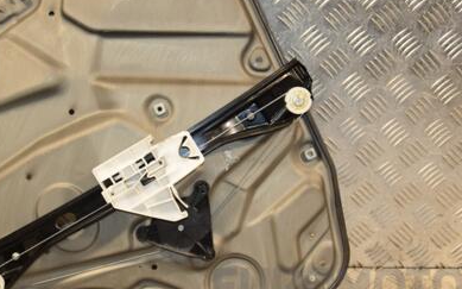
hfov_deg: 31.0
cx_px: 191
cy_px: 127
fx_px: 831
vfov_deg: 19.7
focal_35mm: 66
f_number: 5
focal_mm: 28
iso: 800
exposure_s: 1/160
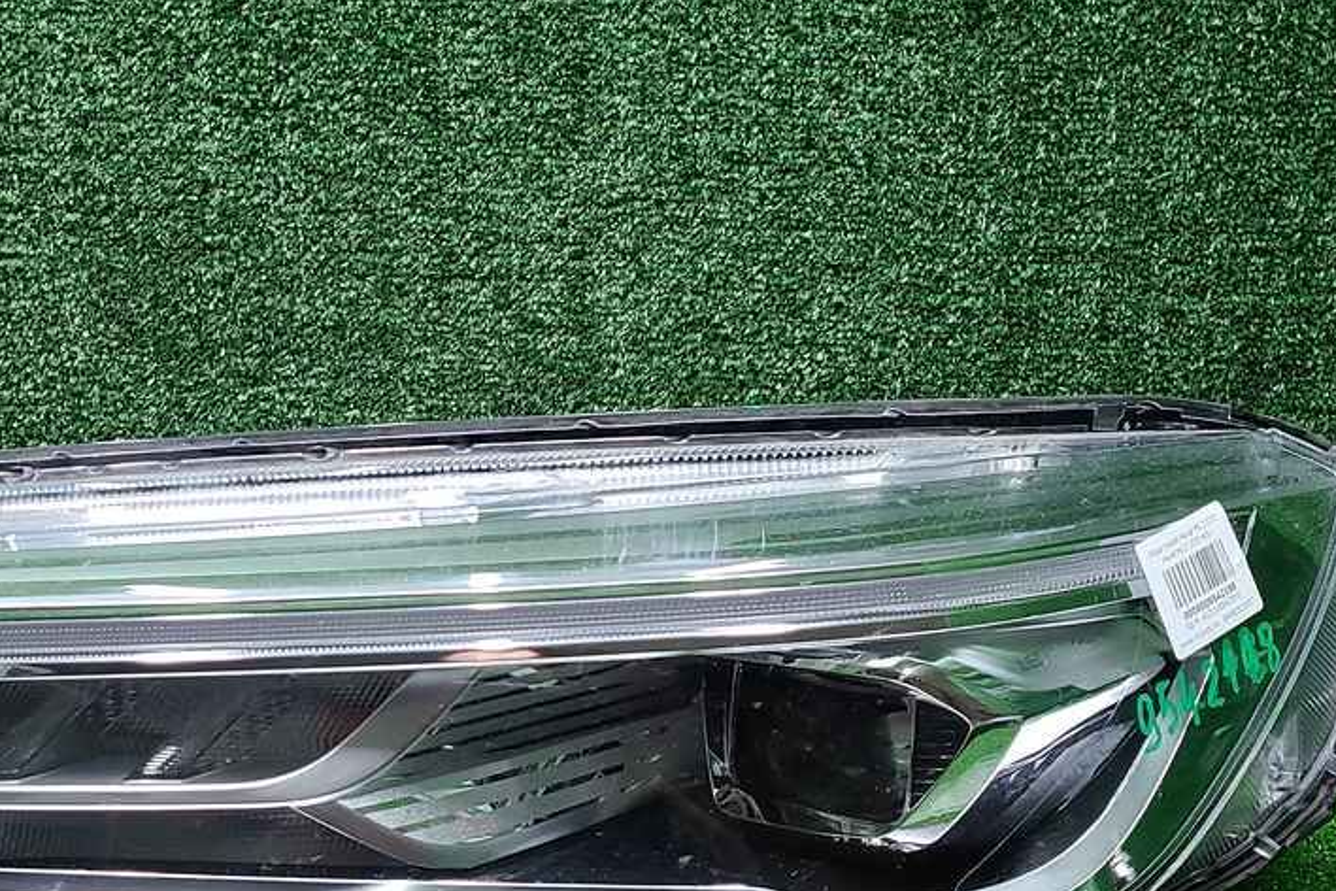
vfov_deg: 24.2
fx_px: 2041
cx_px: 528
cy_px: 710
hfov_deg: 36.1
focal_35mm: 55
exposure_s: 1/50
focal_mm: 5.4
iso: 100
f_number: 1.8
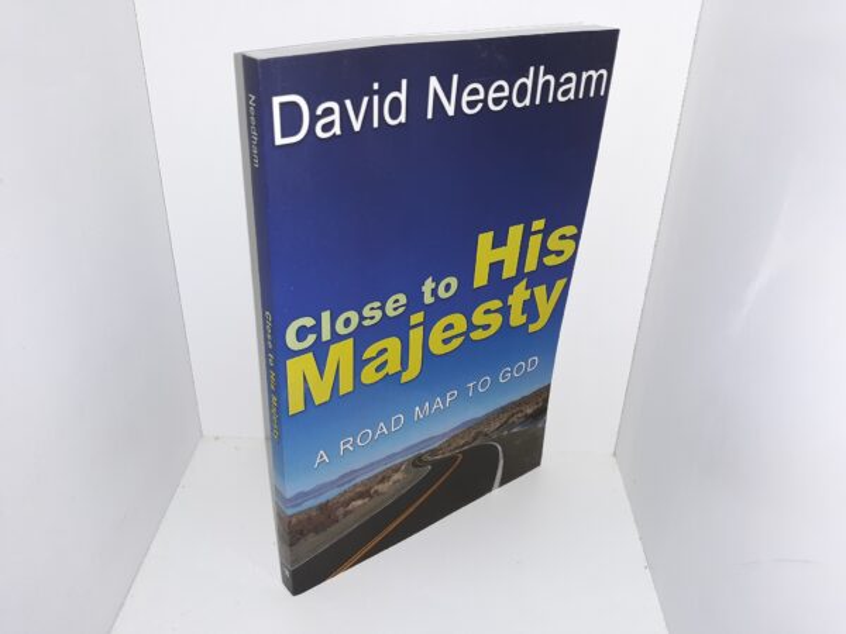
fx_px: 684
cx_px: 423
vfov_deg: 49.7
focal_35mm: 28
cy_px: 317
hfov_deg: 63.4
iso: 50
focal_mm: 3.7
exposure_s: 1/120
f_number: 1.7
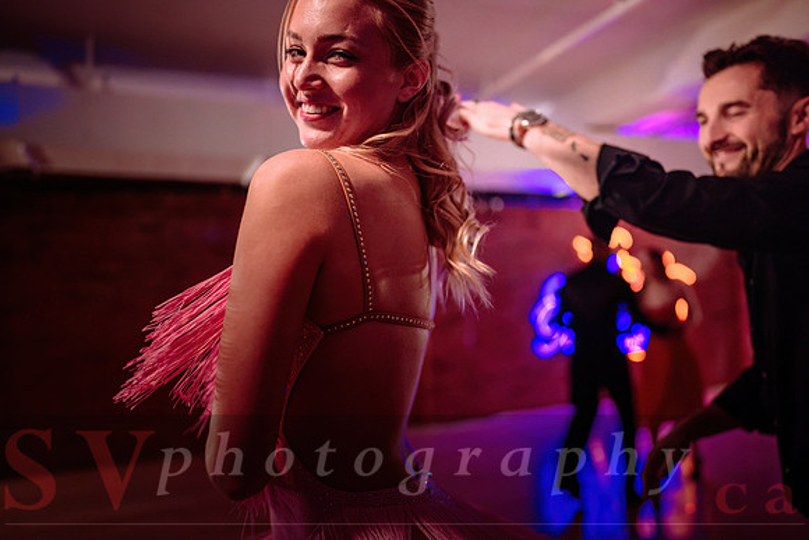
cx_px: 404
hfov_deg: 65.5
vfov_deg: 46.4
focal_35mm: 28
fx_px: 629
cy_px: 270
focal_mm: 28
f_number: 1.4
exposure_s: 1/320
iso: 2500
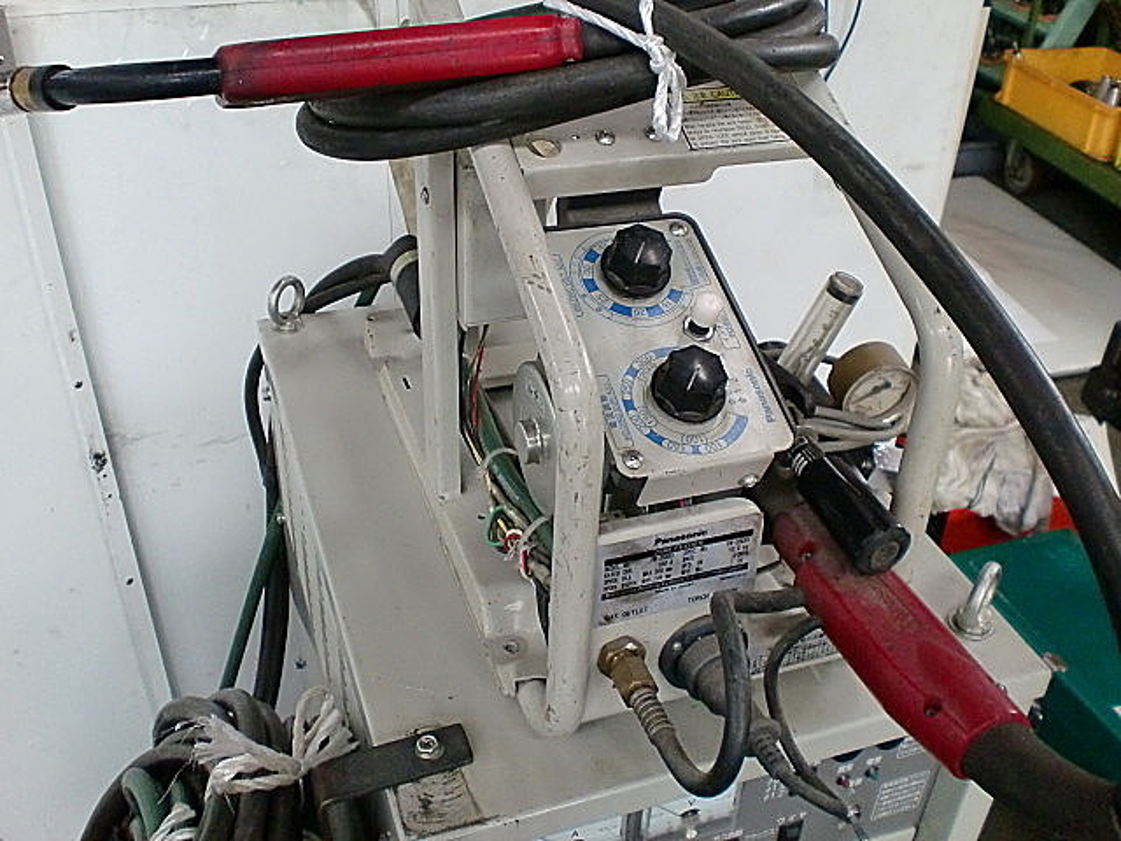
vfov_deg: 40.7
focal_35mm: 35
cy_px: 420
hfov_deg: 52.6
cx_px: 560
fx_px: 1133
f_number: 3.1
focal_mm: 6.3
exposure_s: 1/60
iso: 400
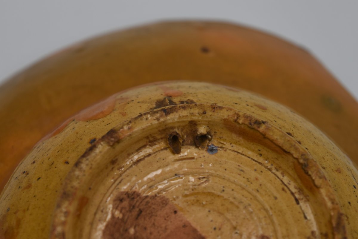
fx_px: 776
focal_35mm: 78
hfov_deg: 26.0
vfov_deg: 17.5
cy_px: 120
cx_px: 179
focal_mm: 52
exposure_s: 1/125
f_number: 5.6
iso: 125
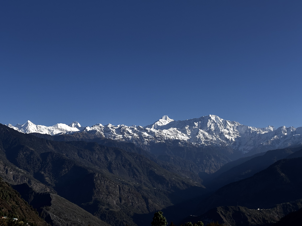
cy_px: 113
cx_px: 151
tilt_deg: +7.6
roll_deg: -0.2
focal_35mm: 52
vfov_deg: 28.0
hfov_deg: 36.8
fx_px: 454
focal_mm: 5.96
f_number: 1.6
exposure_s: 1/4425
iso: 32
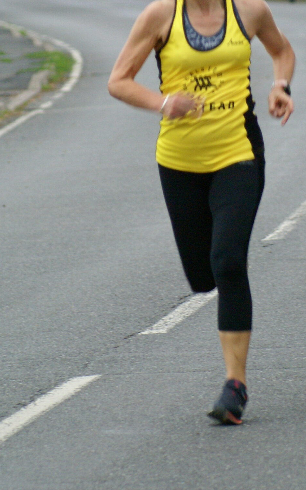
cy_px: 101
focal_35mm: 415
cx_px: 208
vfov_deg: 5.1
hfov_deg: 3.2
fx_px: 5536
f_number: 5.6
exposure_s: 1/100
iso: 800
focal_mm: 160
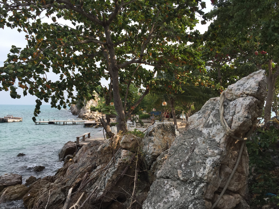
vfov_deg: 48.2
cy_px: 104
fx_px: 234
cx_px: 140
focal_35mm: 29
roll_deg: -1.1
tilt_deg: +0.5
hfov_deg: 61.7
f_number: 2.2
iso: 32
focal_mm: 4.15
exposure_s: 1/898
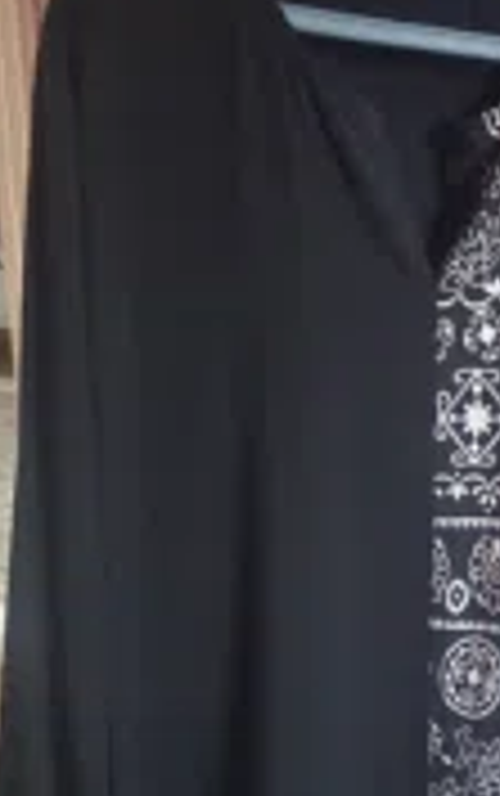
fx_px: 1196
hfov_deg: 22.7
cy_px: 724
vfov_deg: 34.7
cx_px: 491
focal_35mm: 55
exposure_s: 1/33.3
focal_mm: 6.3
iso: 2500
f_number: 1.7
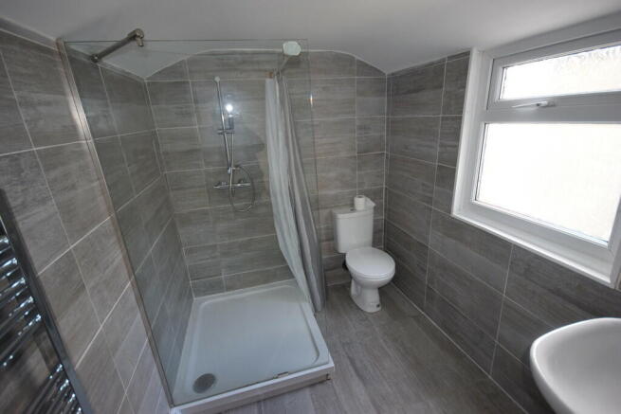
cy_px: 207
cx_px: 310
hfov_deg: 95.0
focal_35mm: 16
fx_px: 285
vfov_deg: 72.1
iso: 800
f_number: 5
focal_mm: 11
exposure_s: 1/100
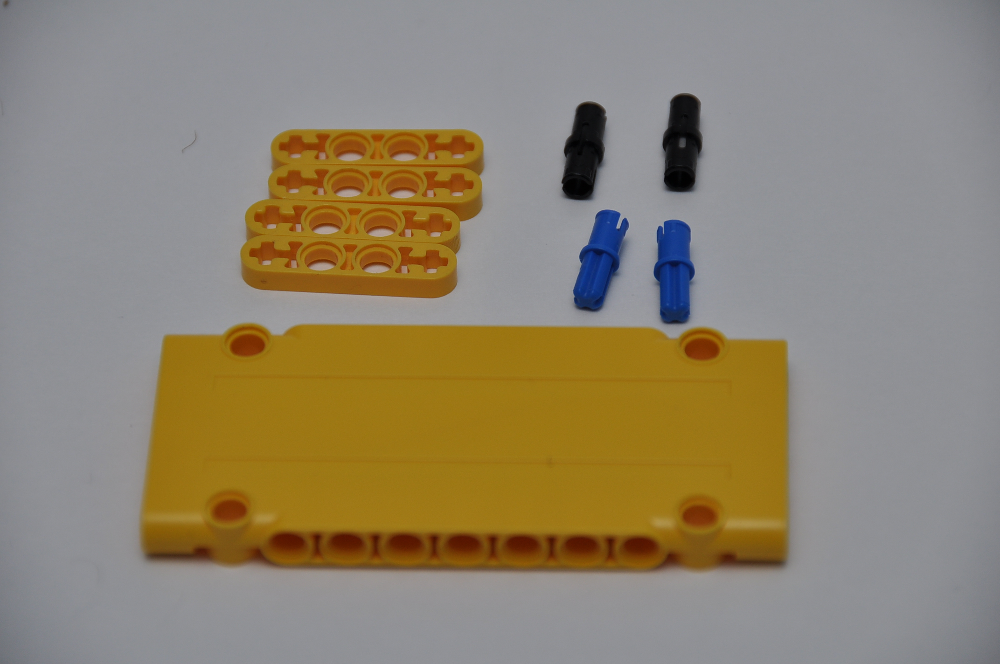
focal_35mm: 300
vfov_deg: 4.6
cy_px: 332
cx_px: 500
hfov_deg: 6.9
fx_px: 8323
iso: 200
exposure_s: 1/60
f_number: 5.6
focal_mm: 200
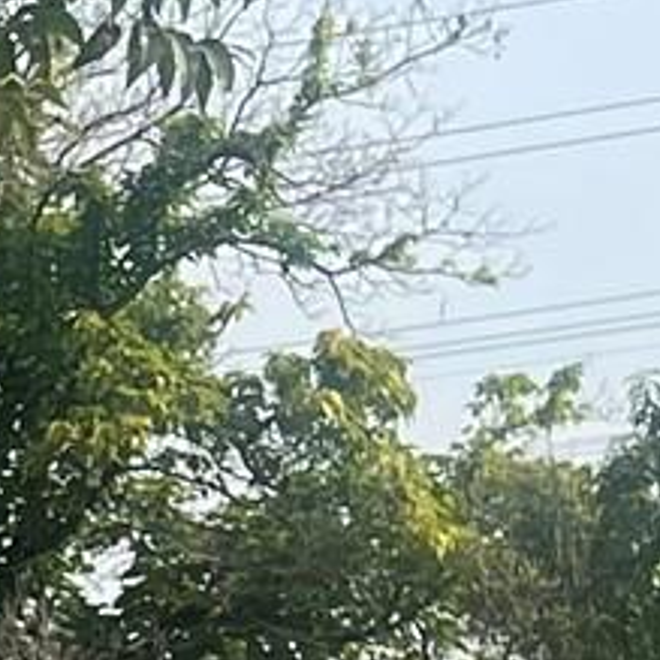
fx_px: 4465
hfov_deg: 7.0
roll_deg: +0.1
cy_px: 2113
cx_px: -1685
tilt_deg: -11.4
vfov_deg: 7.3
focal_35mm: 207
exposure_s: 1/1821
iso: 32
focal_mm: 5.1
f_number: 1.6
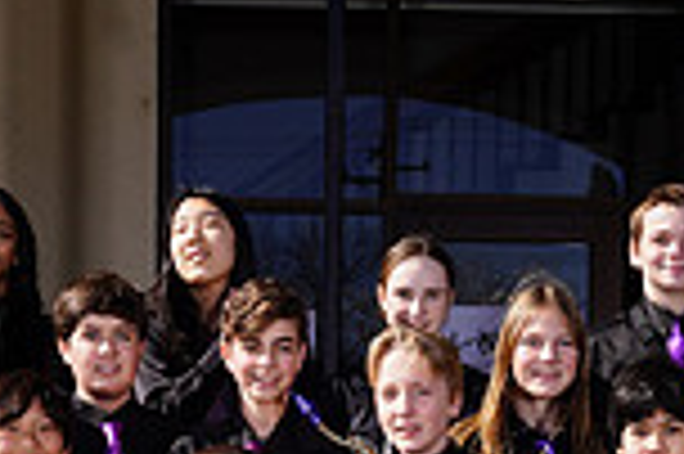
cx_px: 360
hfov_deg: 13.8
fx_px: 2828
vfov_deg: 8.8
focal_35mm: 149
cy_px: 807
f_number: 10
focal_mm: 39
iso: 100
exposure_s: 1/250
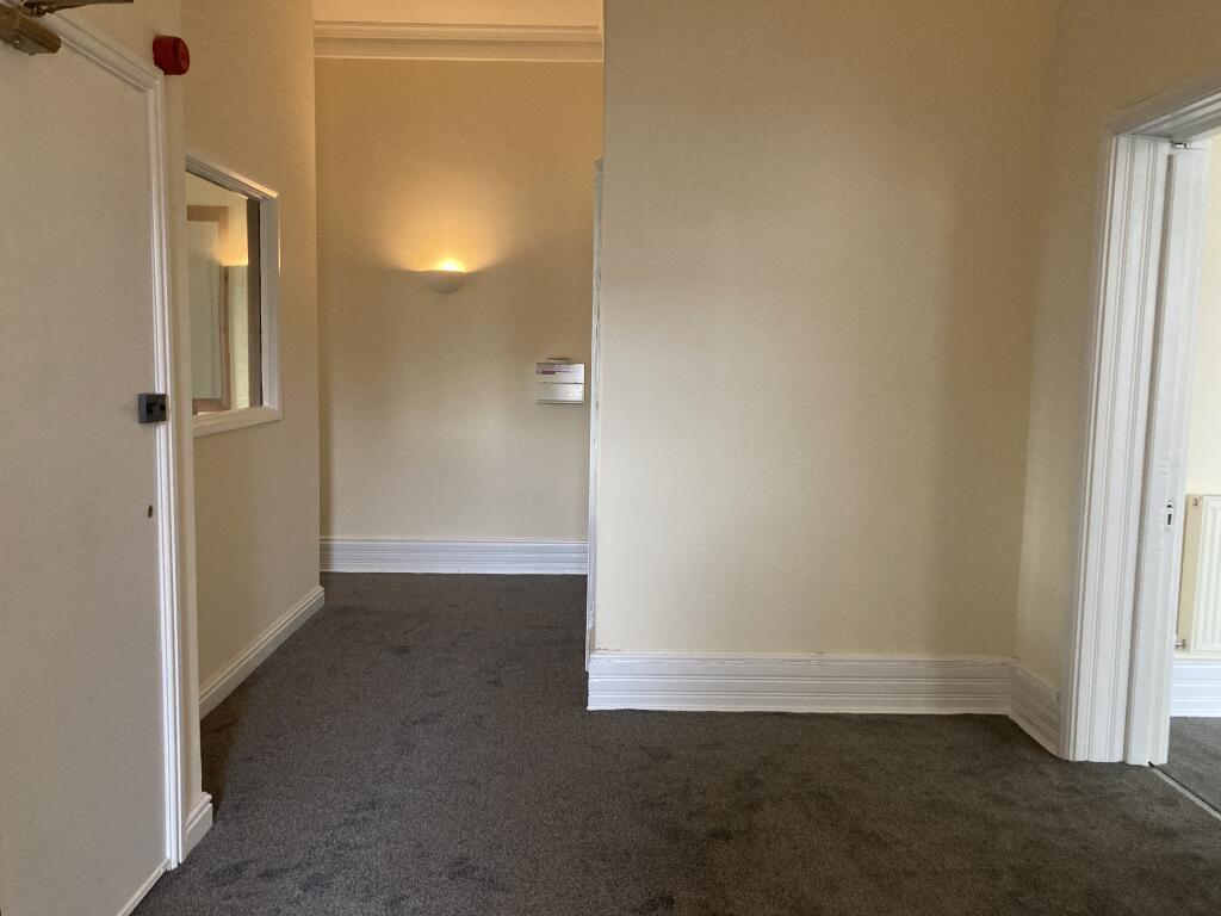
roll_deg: -1.2
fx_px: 988
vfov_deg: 49.7
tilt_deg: -5.6
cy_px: 458
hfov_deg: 63.4
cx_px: 610
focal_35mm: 28
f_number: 1.8
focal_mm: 3.99
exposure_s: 1/60
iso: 320
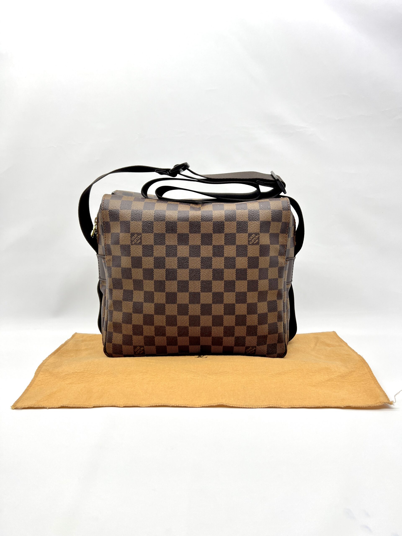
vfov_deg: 67.3
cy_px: 268
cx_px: 201
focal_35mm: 26
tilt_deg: -7.6
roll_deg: +0.4
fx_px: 403
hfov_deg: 53.1
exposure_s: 1/116
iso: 32
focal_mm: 5.7
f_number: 1.5
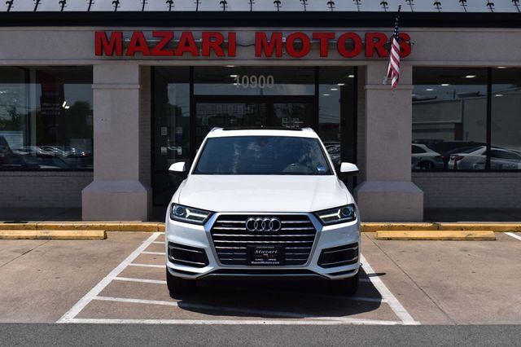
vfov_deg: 28.0
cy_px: 174
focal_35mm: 48
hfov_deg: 41.1
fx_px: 694
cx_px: 260
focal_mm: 32
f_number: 11
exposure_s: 1/640
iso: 200
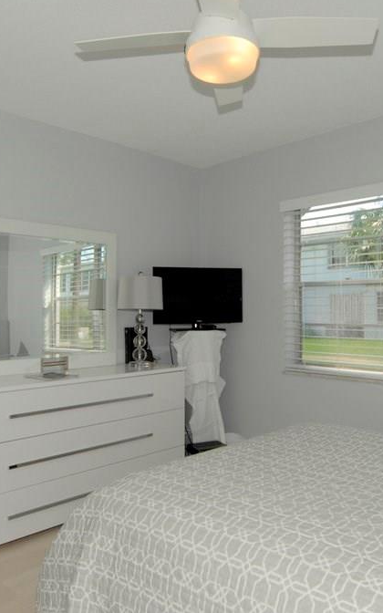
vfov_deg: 66.5
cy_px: 301
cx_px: 205
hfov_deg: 44.5
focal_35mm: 28
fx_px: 468
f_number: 7.1
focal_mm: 12
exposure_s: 1/200
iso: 200
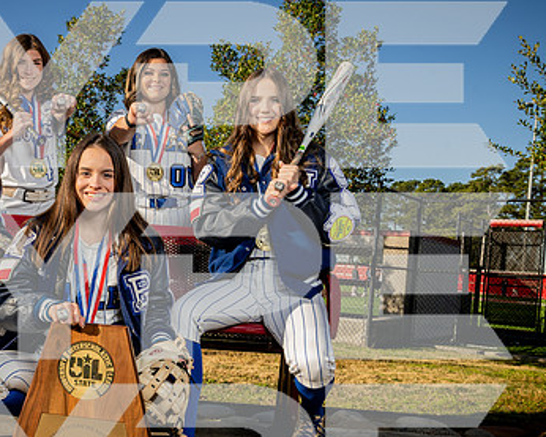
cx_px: 110
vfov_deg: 34.0
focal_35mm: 44
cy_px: 277
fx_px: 711
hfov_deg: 40.3
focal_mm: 28
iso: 200
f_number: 10
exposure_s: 1/250
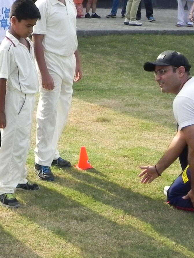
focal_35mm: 83
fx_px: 620
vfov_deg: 23.5
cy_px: 111
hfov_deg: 17.8
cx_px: 69
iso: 160
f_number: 5.6
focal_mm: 5.2
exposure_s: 1/244
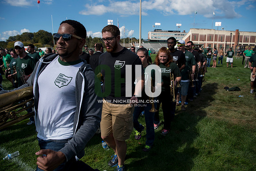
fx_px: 171
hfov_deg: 73.7
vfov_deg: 53.2
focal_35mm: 24
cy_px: 86
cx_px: 128
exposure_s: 1/2500
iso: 250
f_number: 4.5
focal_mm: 24
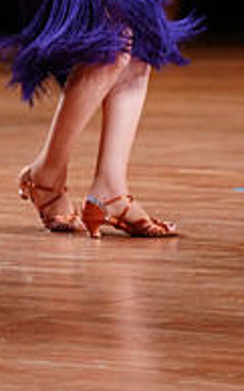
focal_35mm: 330
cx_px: -59
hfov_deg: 4.0
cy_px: -107
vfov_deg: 6.3
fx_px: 3516
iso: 1250
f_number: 2.8
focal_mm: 108
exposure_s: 1/400
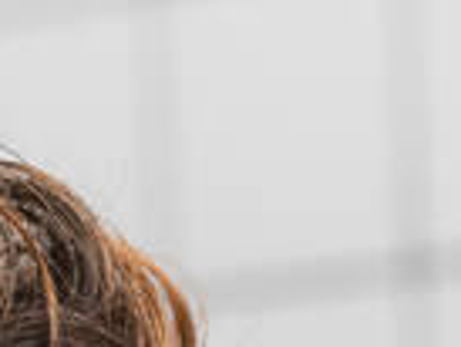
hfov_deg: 3.2
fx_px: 8157
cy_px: 1039
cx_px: -760
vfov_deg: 2.4
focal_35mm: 612
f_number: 5
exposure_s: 1/160
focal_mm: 85
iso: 125
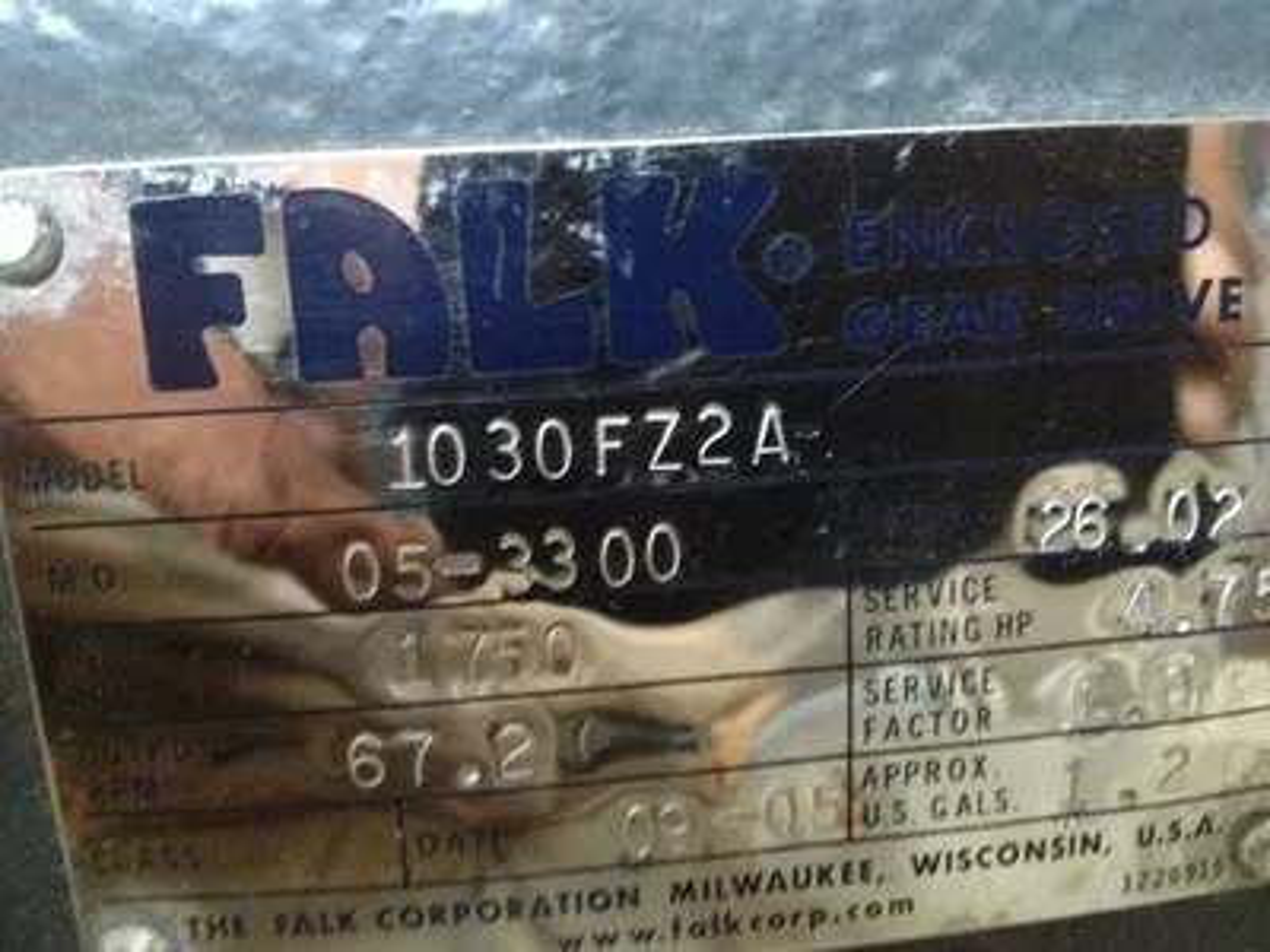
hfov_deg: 52.6
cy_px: 476
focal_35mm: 35
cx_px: 635
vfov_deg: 40.7
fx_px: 1284
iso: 800
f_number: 2.4
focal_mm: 4.28
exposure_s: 1/15
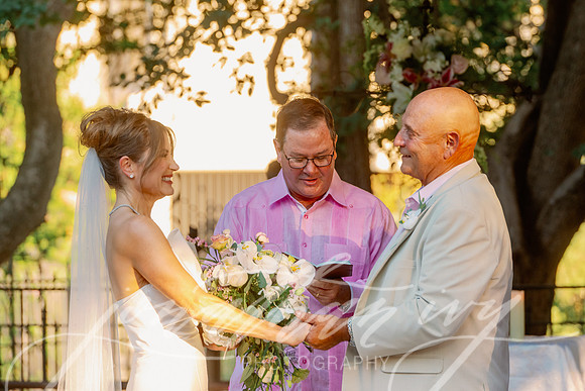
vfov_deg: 5.8
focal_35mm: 237
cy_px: 159
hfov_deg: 8.7
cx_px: 320
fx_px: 3857
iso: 640
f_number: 3.5
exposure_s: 1/125
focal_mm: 200
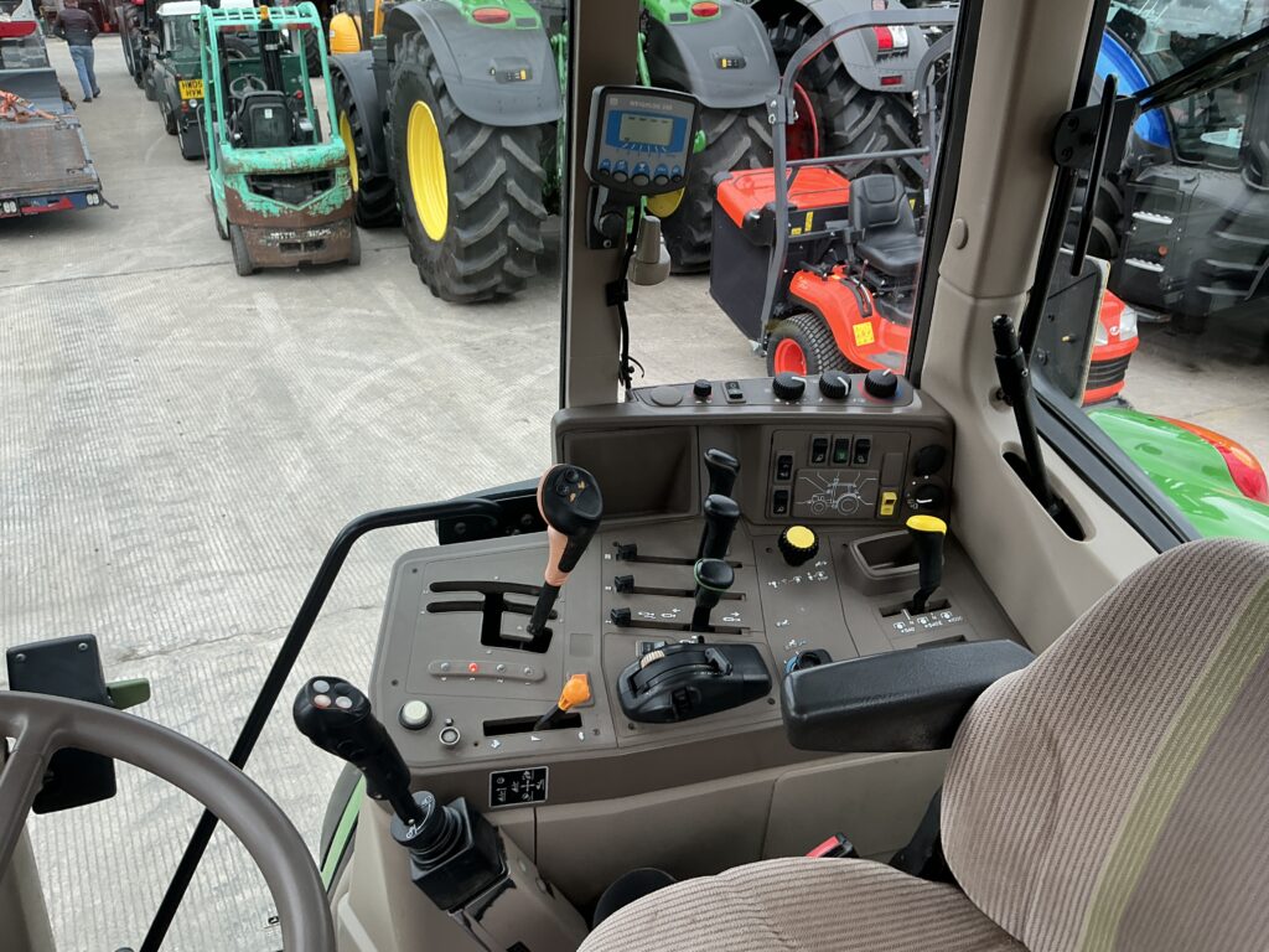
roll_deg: -0.1
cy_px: 476
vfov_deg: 49.7
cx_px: 634
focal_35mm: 28
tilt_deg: -25.0
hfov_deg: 63.4
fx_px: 1026
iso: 16
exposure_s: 1/122
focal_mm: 3
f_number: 1.8
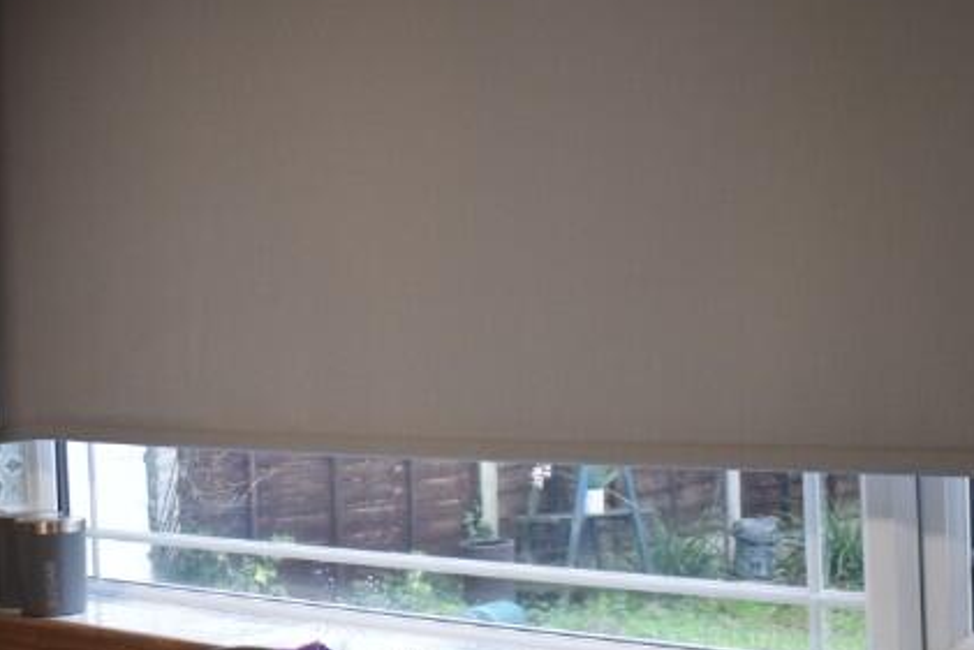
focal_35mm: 73
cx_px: 254
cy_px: 310
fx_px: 1976
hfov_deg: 27.4
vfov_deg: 18.7
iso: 560
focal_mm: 20
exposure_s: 1/60
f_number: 4
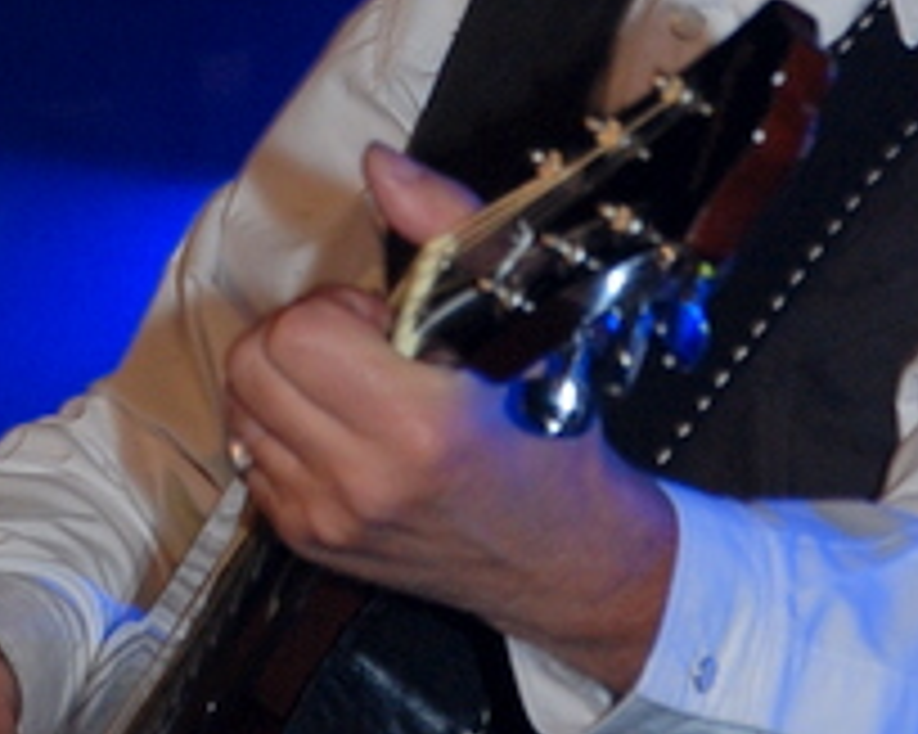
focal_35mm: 308
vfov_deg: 5.0
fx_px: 8364
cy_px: 522
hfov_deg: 6.3
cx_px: 670
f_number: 5.3
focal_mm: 62
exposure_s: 1/60
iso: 320
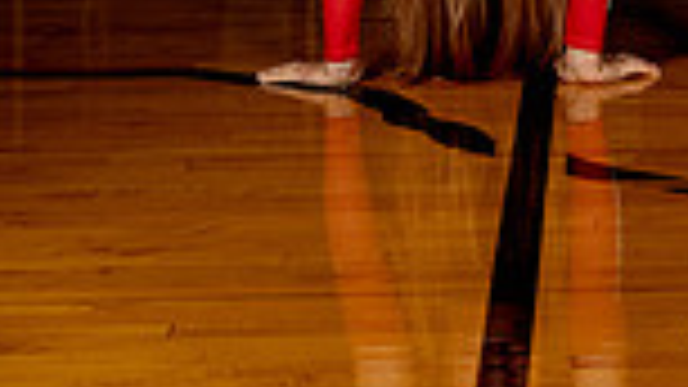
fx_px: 3374
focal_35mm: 185
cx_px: 666
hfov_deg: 11.5
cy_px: -616
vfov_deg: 6.2
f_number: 5.6
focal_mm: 60
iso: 100
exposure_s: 1/250
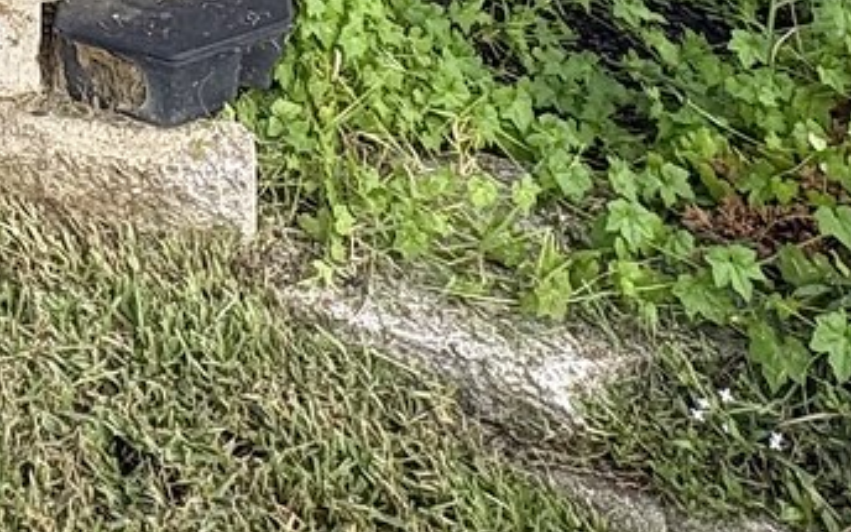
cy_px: -624
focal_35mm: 69
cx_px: -262
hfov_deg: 25.5
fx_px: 1600
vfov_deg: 14.5
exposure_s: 1/399
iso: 64
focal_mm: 2.22
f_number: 2.2
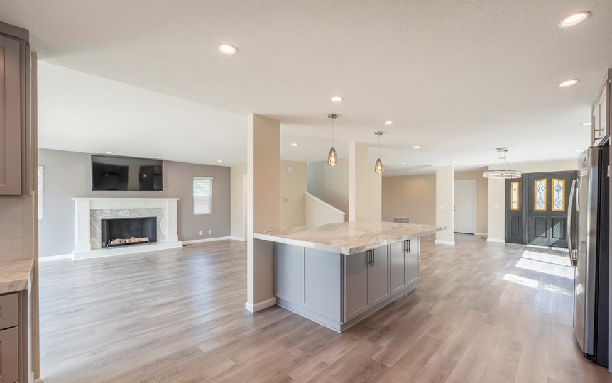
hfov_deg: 101.4
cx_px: 317
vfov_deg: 74.8
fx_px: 250
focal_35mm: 15
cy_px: 200
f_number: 7.1
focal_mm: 14
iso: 100
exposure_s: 1/80
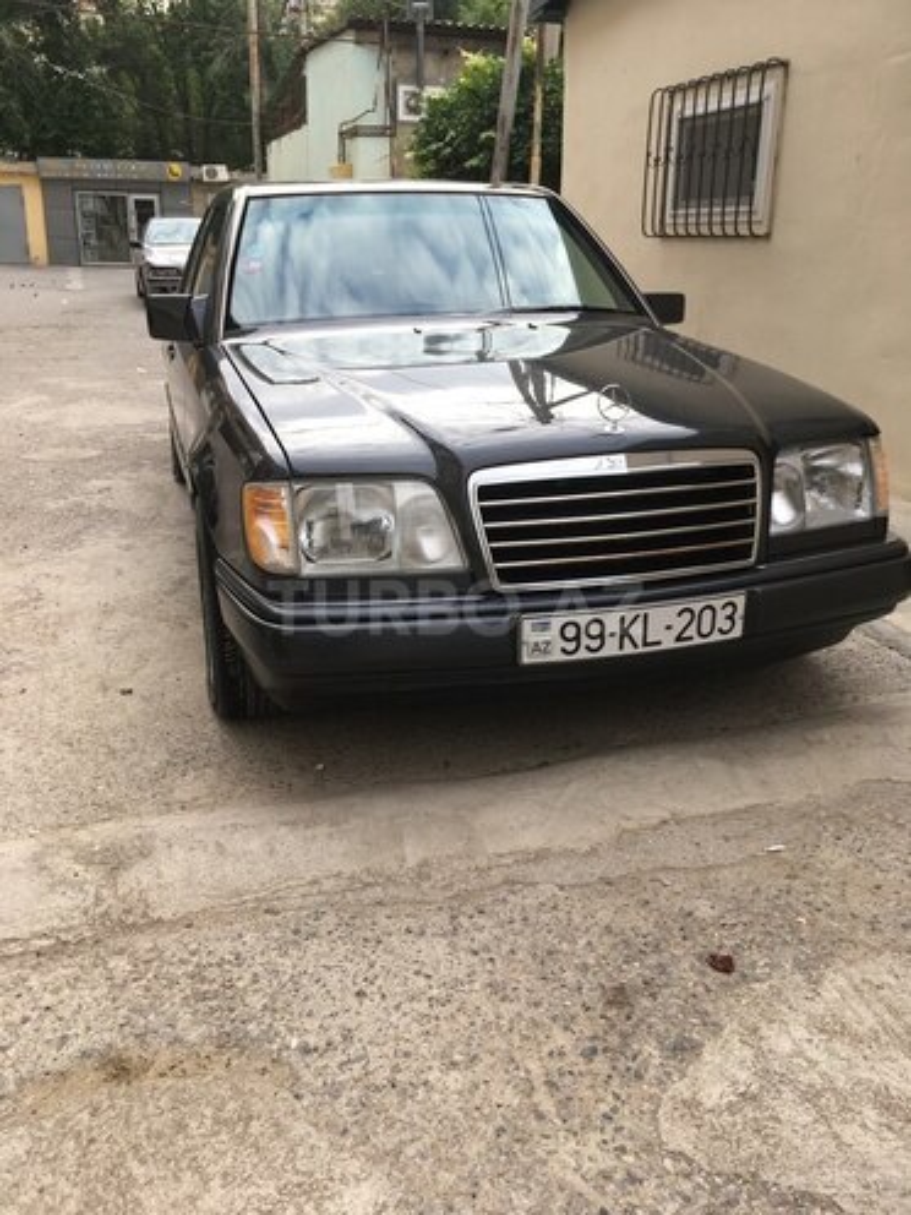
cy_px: 608
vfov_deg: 61.7
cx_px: 456
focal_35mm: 29
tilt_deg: -20.1
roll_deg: -0.9
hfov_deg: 48.2
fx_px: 1018
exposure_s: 1/142
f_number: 2.2
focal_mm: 4.15
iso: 25
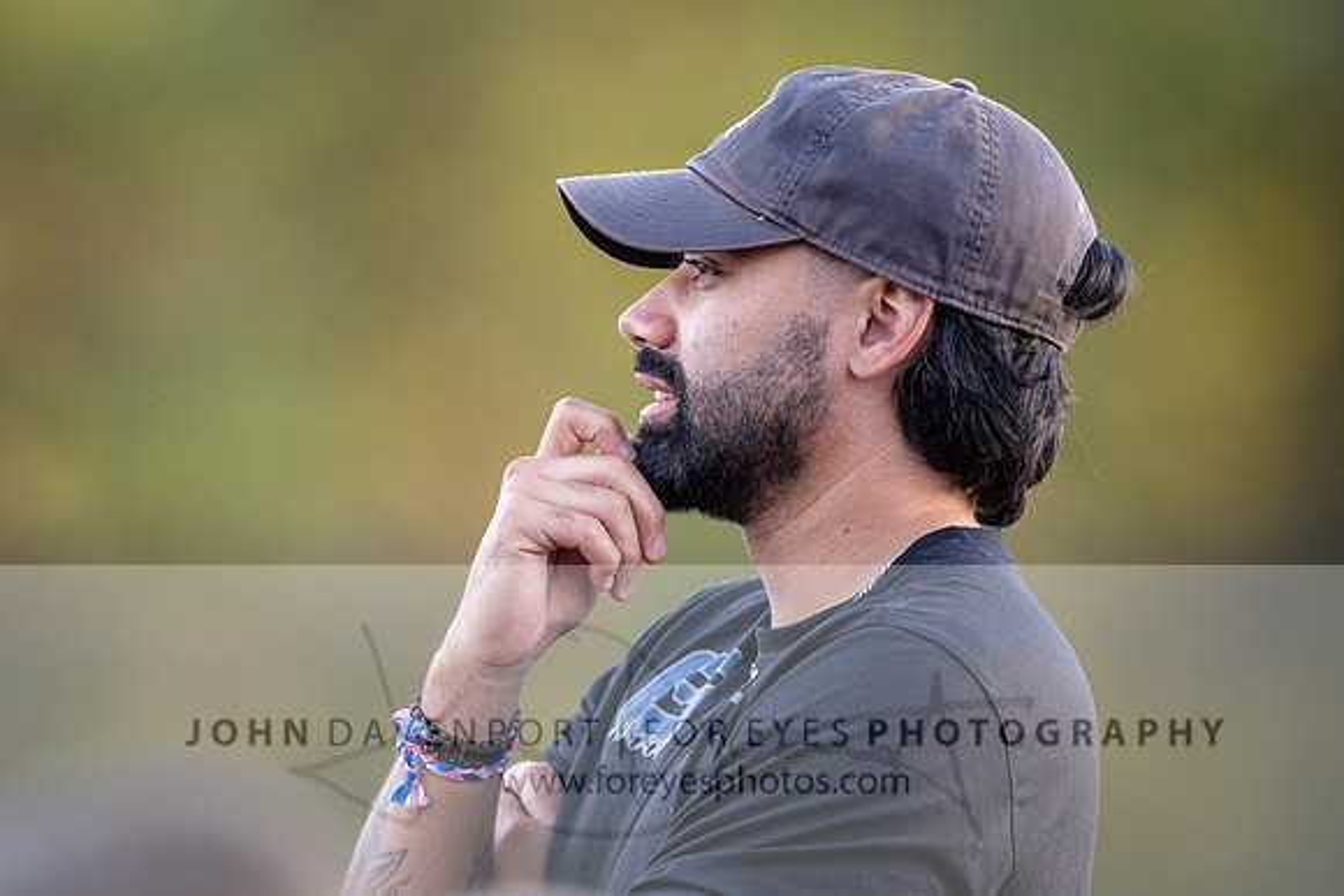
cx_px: 634
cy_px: 272
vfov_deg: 1.9
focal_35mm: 714
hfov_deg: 2.9
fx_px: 26659
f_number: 2.8
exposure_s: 1/1000
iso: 1600
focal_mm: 400
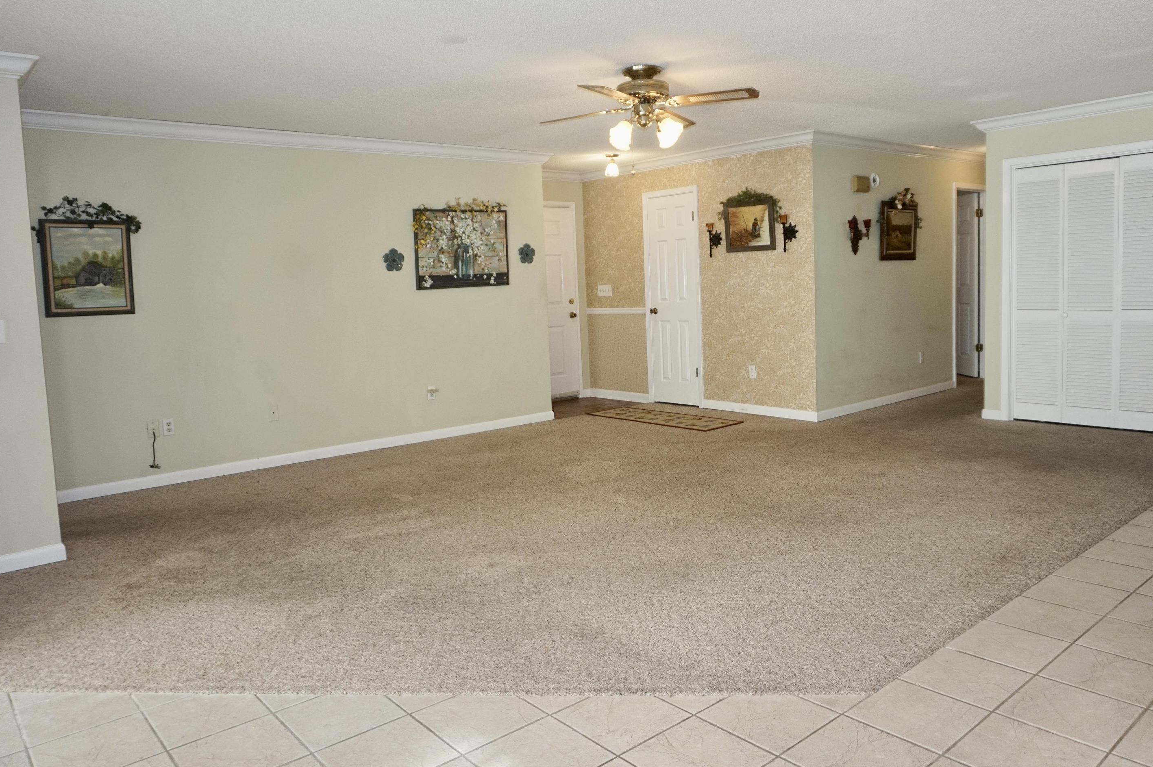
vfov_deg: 49.5
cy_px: 359
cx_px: 599
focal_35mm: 26
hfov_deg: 69.4
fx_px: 832
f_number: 4
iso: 400
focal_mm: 16
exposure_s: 1/60
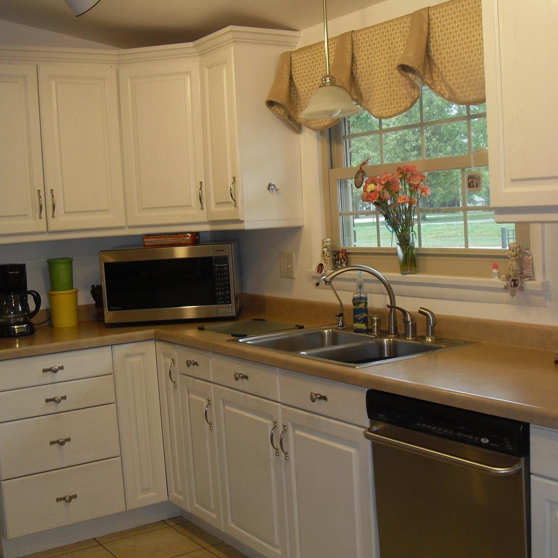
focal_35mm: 44
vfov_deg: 38.3
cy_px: 278
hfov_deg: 38.1
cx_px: 346
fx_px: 802
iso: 100
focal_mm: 6.3
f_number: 2.8
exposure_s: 1/30
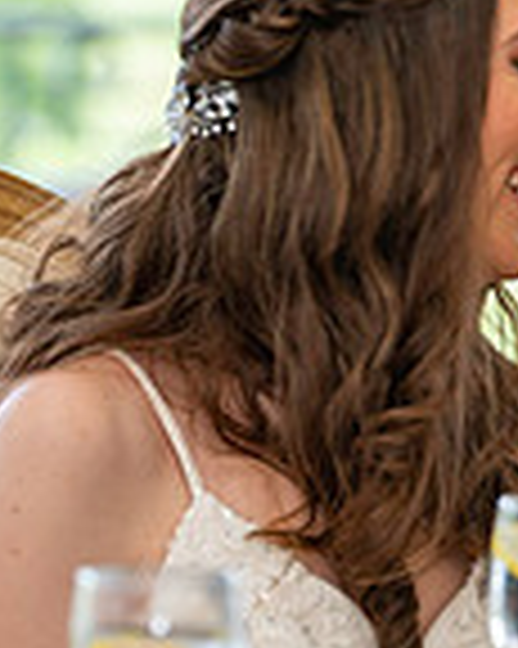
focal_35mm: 528
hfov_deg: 2.9
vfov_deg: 3.7
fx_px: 10129
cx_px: 937
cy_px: 338
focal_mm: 140
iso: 1000
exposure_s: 1/100
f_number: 3.5
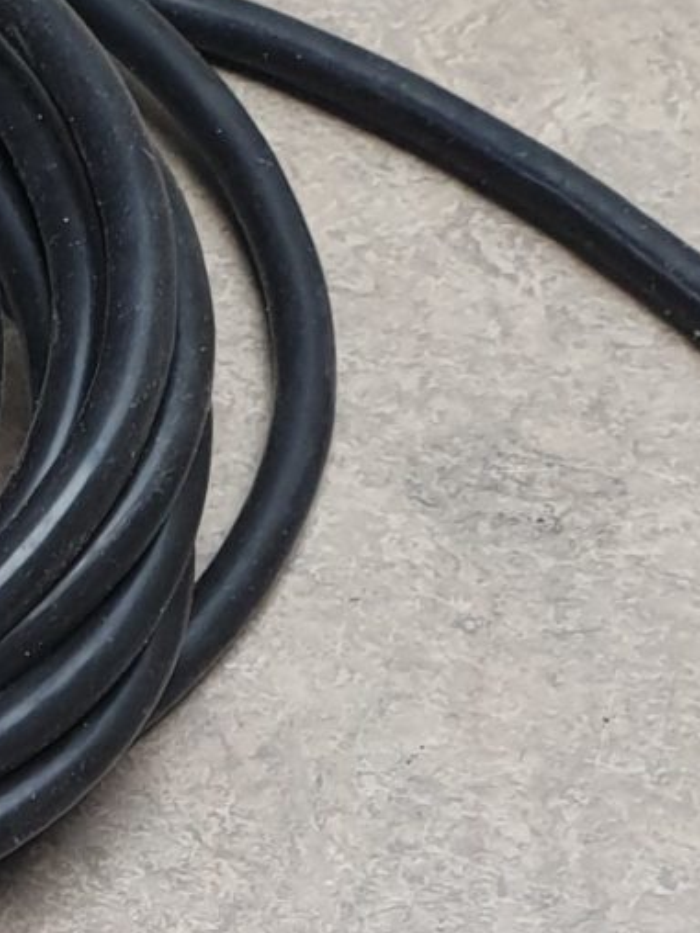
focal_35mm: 131
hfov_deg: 11.3
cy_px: 1245
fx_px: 3532
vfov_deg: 14.4
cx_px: 101
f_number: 2.4
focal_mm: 4.3
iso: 100
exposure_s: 1/50
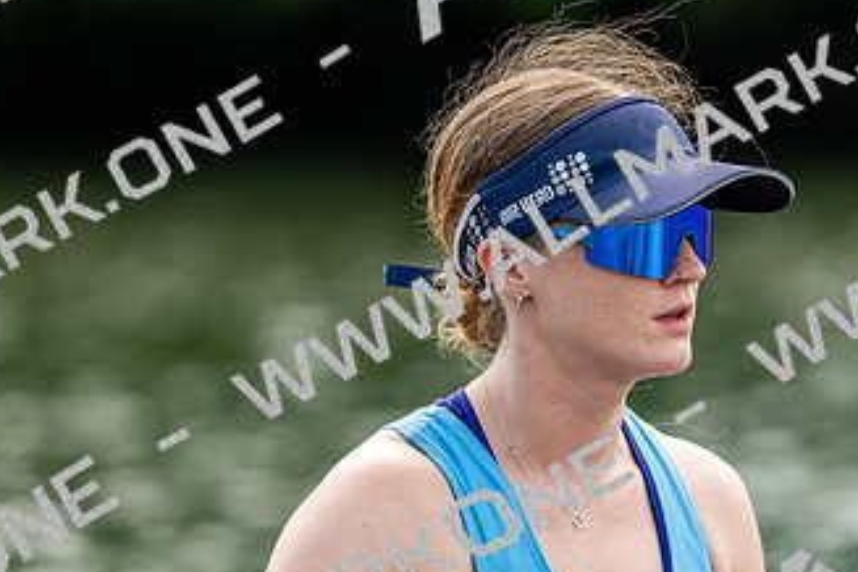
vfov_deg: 1.9
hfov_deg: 2.9
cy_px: 426
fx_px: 16897
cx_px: 556
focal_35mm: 709
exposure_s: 1/2000
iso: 800
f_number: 4.5
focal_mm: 400
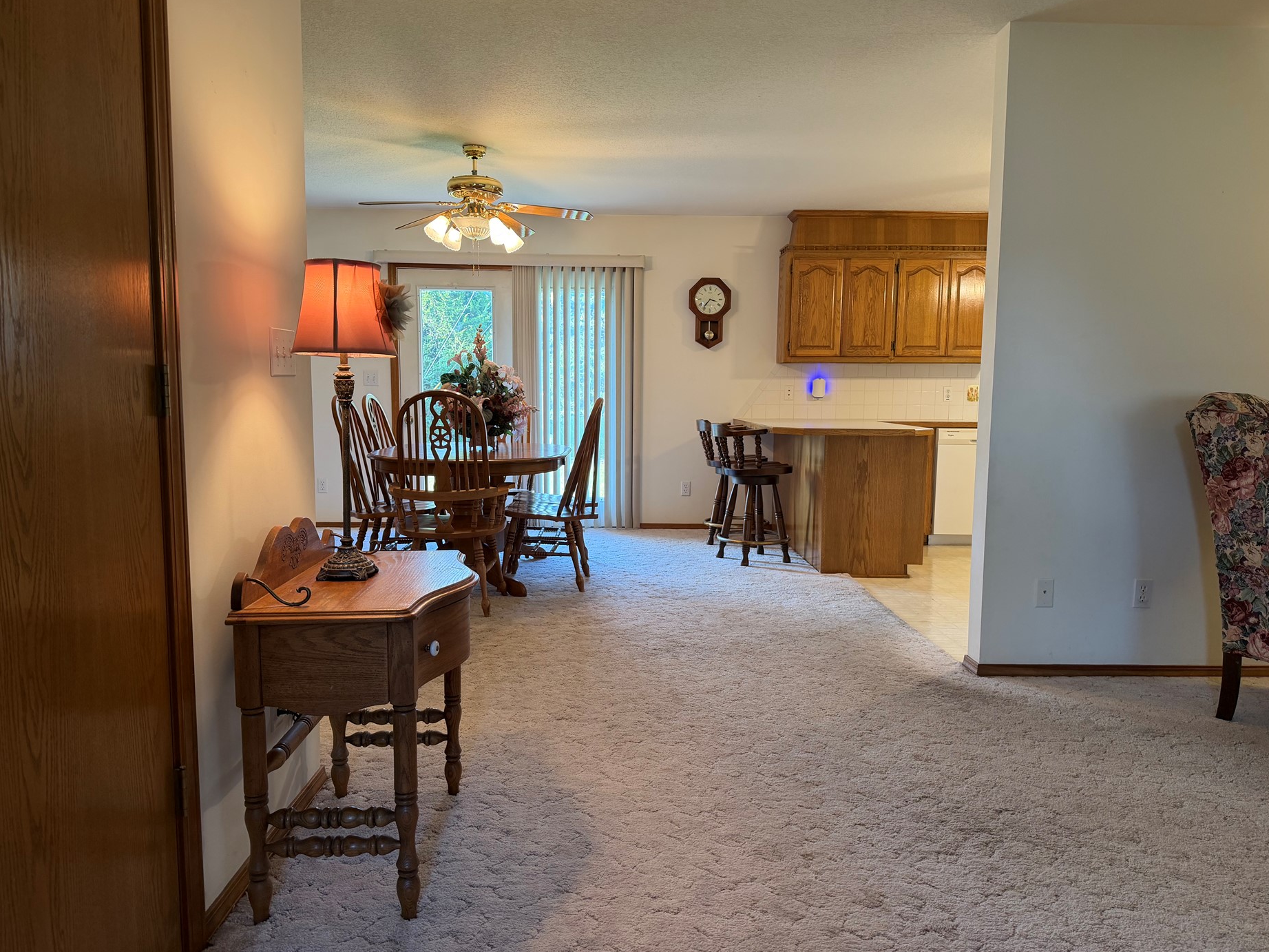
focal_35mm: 25
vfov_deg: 54.9
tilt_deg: -6.0
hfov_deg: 69.4
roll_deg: +0.1
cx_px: 638
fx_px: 916
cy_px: 477
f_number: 1.78
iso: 160
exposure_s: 1/60
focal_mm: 6.76
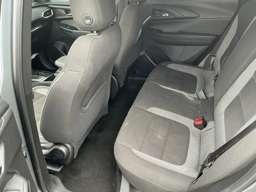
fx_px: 207
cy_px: 96
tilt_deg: -33.7
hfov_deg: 63.4
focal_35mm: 28
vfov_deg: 49.7
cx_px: 128
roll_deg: -1.0
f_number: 1.8
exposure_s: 1/60
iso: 100
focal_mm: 3
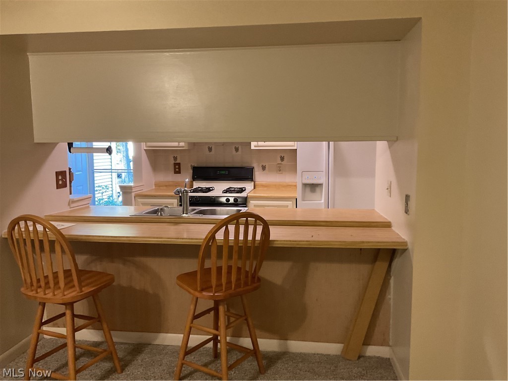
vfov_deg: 48.2
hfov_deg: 61.7
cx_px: 254
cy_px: 190
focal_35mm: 29
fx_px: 426
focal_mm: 3
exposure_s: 1/60
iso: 250
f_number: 1.8
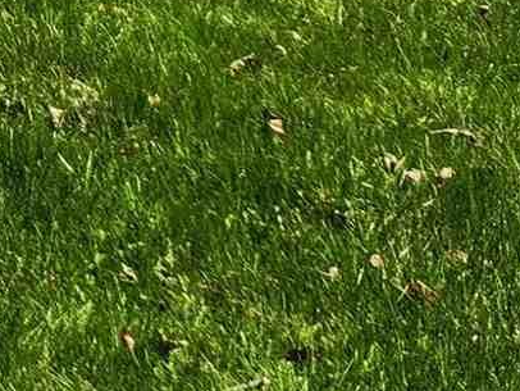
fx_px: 2615
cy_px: -817
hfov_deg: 8.5
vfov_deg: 7.4
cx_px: -1276
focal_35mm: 174
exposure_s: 1/1834
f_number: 1.8
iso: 20
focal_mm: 5.4
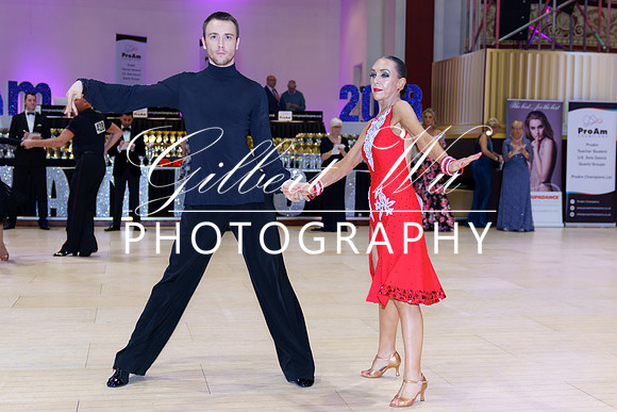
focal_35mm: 49
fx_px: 837
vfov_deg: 27.6
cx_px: 294
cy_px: 200
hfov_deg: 40.5
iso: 400
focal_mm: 33
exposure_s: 1/100
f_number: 2.8
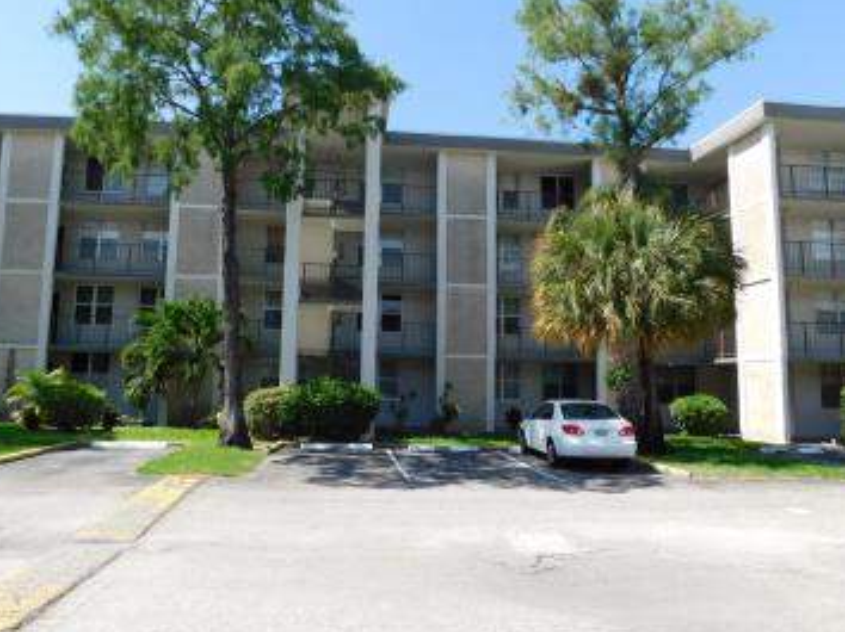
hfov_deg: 67.3
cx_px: 401
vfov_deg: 53.0
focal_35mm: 26
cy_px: 315
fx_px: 634
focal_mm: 4
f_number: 3
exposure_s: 1/800
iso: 125
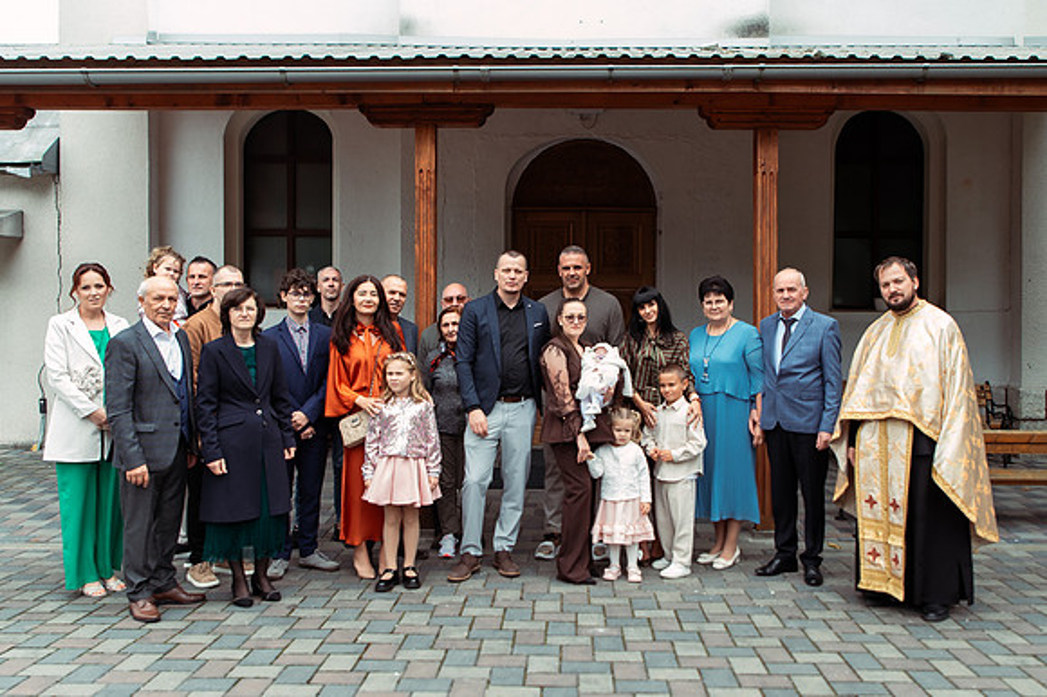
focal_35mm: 32
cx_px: 561
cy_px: 301
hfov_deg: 58.6
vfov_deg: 40.9
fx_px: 932
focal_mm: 24
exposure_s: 1/250
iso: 250
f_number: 3.5
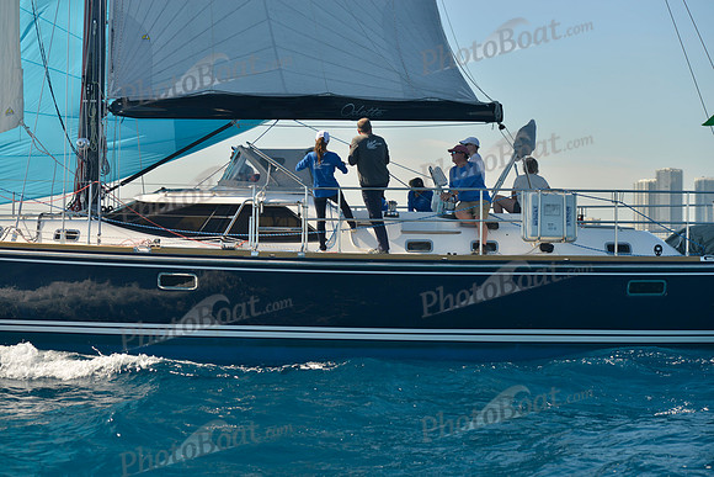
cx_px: 357
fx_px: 1389
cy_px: 238
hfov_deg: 28.8
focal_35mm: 70
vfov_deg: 19.5
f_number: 5.6
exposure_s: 1/500
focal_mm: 70
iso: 200
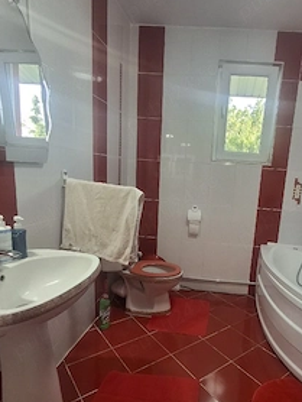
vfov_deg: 73.5
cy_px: 227
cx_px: 201
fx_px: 267
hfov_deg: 57.7
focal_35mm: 23
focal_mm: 1.64
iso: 80
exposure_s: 1/50
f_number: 2.2
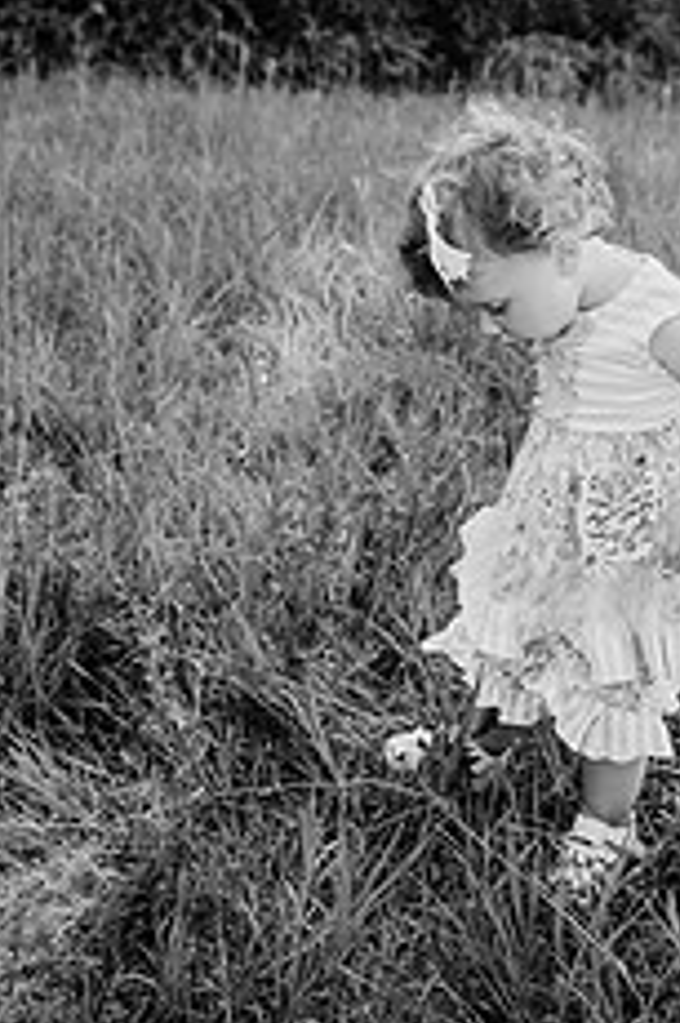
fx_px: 1334
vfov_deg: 40.2
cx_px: 507
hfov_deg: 28.2
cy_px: 200
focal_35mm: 47
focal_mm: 24
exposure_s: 1/640
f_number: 3.5
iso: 200
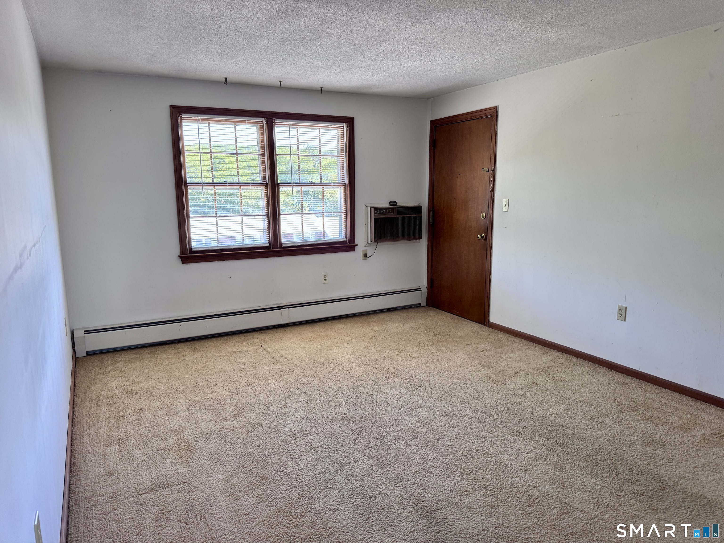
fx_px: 502
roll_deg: +0.5
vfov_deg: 56.8
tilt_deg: -10.4
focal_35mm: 24
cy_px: 272
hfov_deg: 71.6
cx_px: 362
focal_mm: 6.76
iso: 200
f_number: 1.78
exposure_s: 1/121
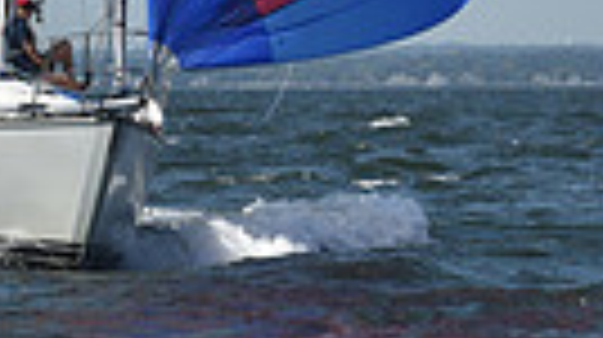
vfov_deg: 2.7
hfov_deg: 5.0
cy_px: -838
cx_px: 43
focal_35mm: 432
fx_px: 6899
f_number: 9
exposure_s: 1/1250
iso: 250
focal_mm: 95
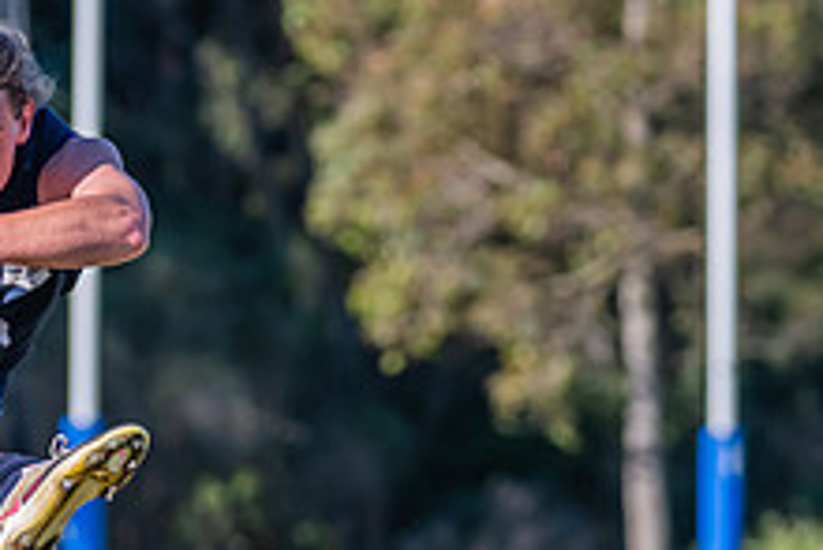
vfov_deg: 2.5
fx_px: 12650
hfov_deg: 3.7
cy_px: 395
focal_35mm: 553
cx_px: 97
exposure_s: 1/2000
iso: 800
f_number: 5.6
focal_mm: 210
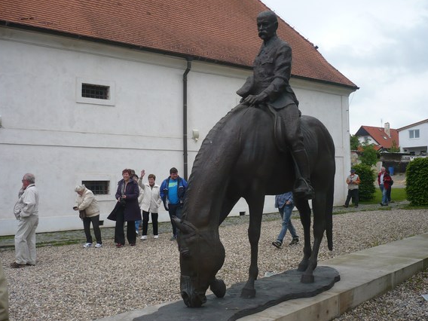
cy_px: 163
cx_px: 216
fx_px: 457
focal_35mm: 37
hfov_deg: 50.1
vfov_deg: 38.7
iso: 100
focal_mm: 5.8
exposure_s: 1/640
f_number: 2.8
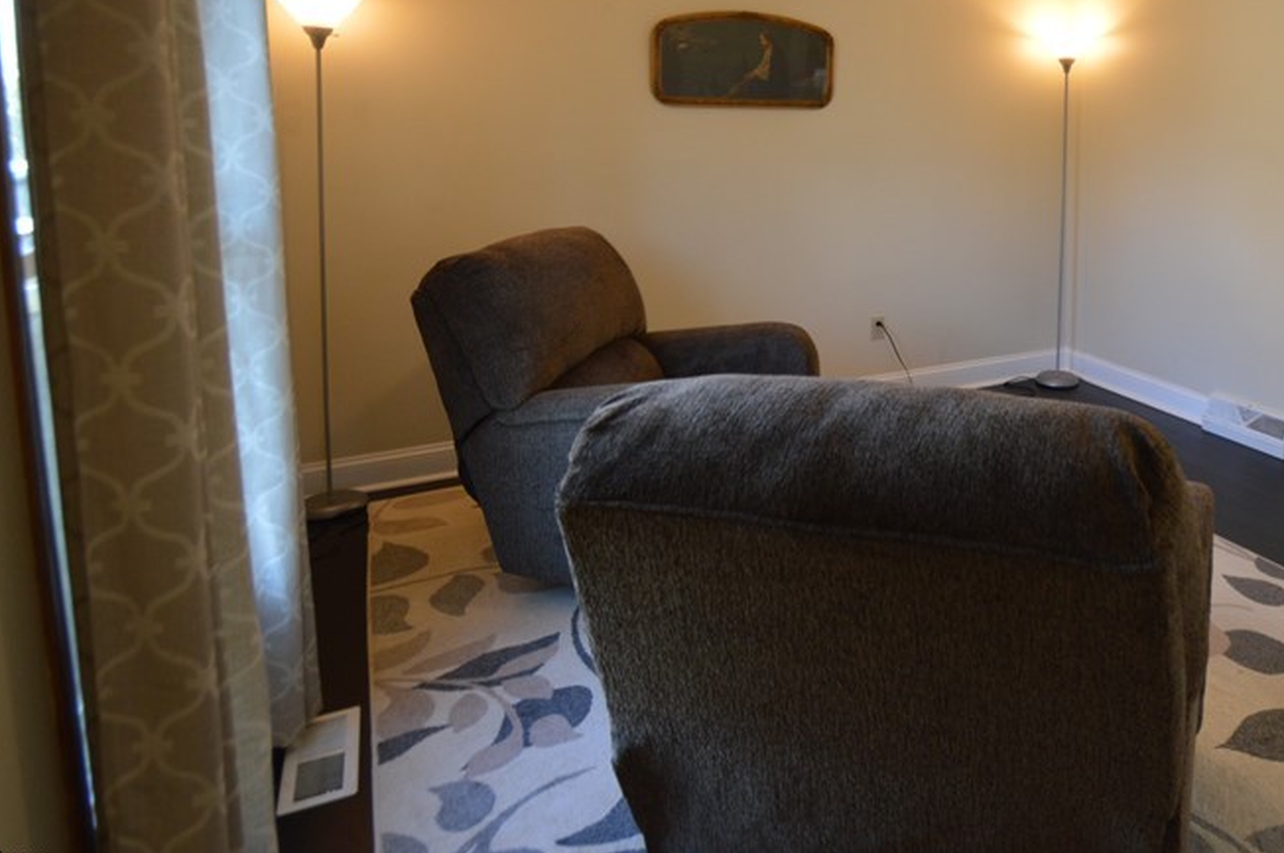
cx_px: 946
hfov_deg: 67.5
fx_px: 891
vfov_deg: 48.5
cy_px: 181
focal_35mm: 25
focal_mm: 10
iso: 450
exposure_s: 1/60
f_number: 3.5
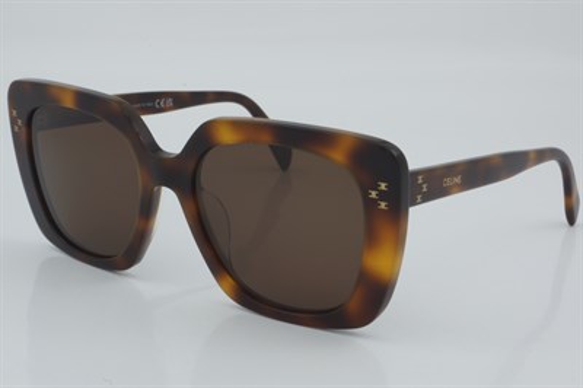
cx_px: 292
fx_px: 1214
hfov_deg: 27.0
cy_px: 194
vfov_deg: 18.2
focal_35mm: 75
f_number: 32
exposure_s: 1/3
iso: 100
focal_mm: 50
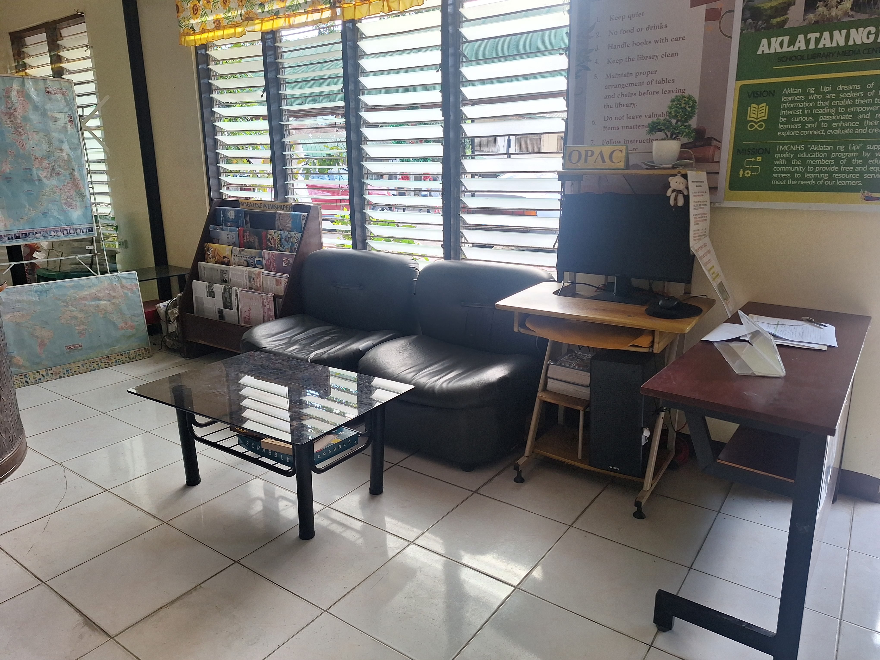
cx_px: 440
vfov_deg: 58.9
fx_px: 585
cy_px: 330
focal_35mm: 23
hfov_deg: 73.9
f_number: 1.8
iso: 80
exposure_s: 1/100
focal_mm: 5.54
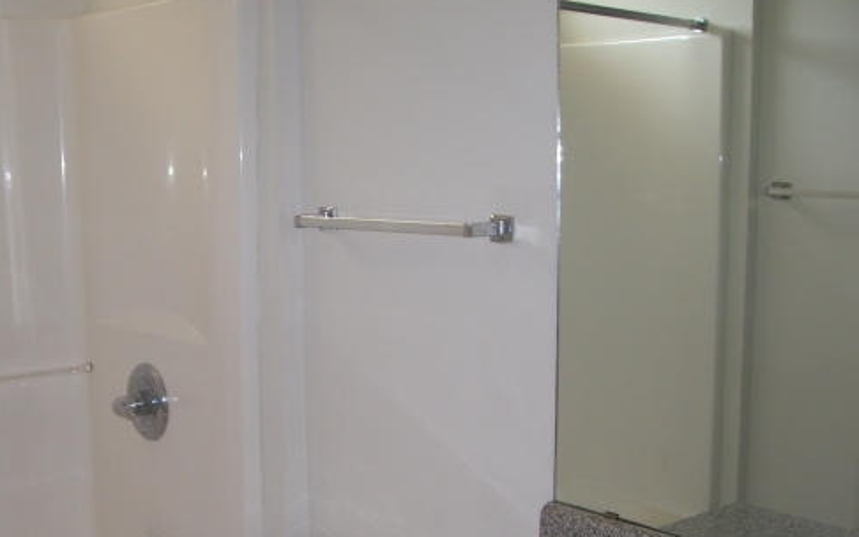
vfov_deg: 24.2
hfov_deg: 37.9
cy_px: 387
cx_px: 322
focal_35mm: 53
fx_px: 1241
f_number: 2.7
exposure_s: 1/60
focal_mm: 6.2
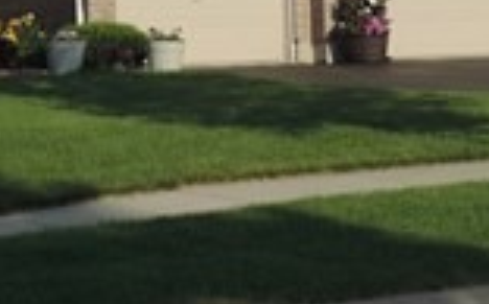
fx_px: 2316
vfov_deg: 7.4
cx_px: -3
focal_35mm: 174
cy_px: -144
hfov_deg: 11.9
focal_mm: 7.1
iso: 80
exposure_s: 1/1000
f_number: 3.3
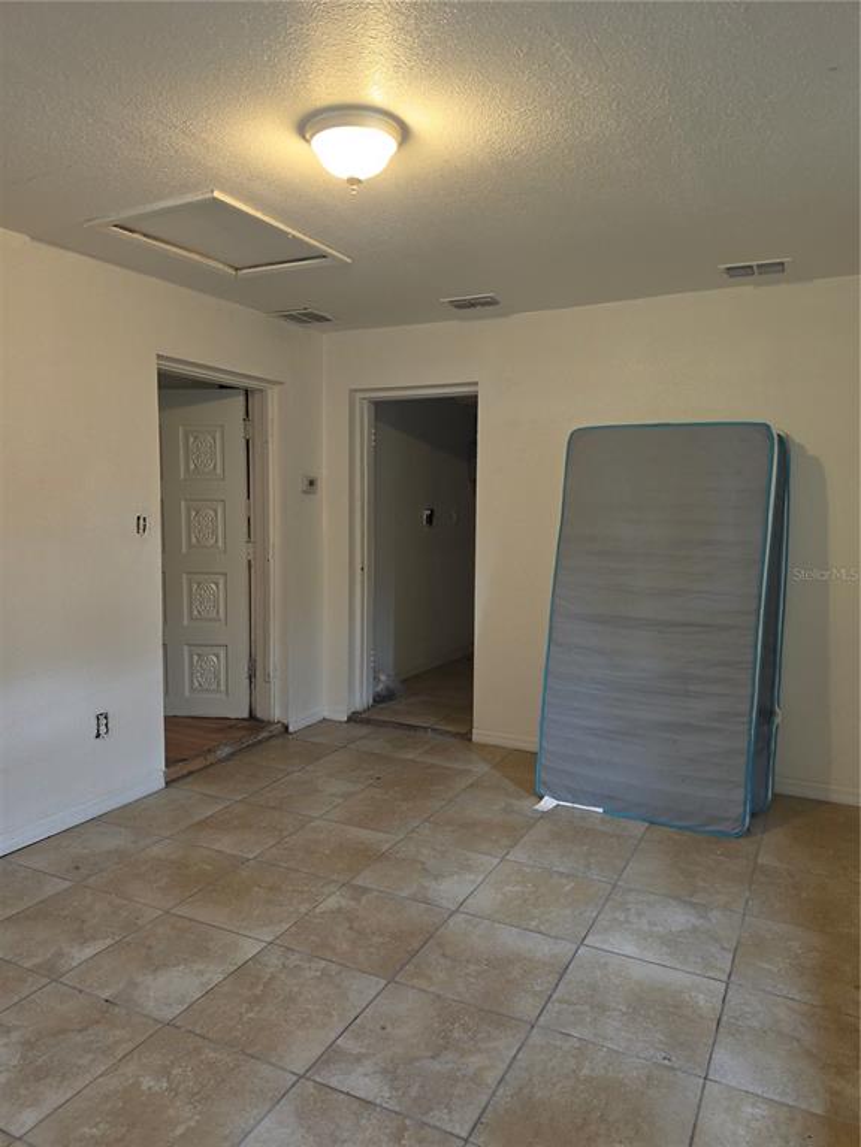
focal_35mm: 23
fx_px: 763
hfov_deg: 58.9
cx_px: 430
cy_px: 574
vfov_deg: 73.9
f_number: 1.4
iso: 80
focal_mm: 6.5
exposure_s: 1/60
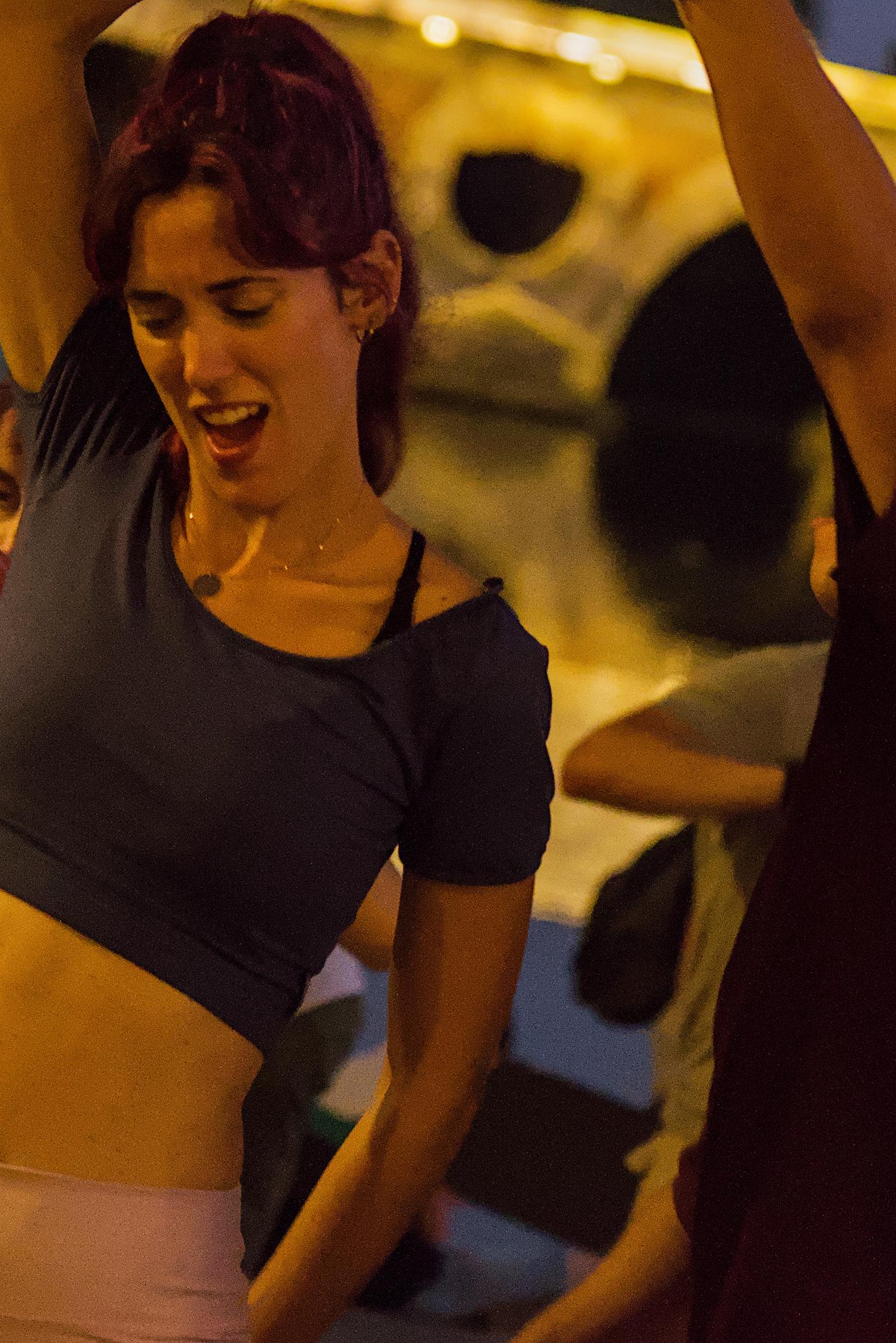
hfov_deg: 6.6
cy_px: 194
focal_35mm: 208
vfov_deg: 9.9
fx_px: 7763
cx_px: 463
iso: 6400
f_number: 3.7
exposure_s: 1/100
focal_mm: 74.1
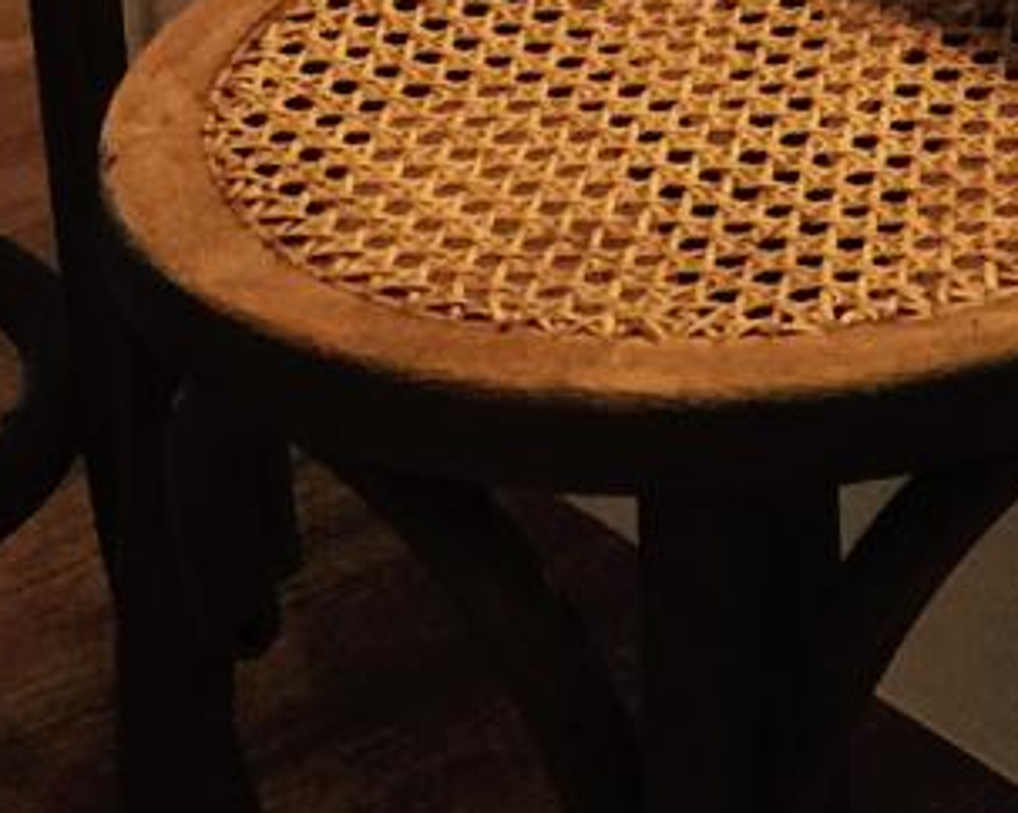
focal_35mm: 187
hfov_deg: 10.2
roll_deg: +0.9
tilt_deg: -13.5
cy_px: -1132
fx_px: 5630
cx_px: 1193
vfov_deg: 7.7
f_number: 2.2
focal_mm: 4.15
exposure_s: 1/30
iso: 50
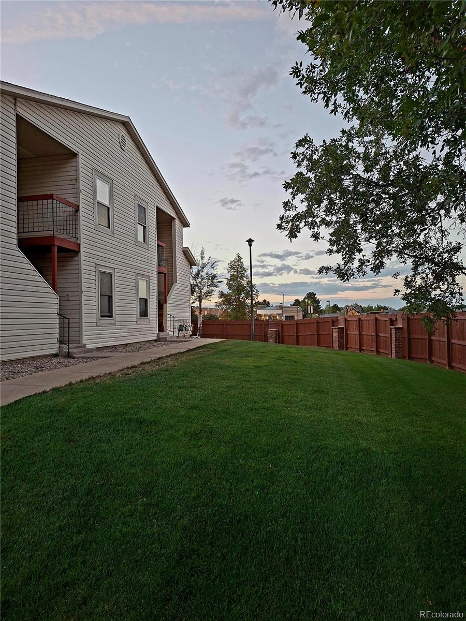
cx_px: 233
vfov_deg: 73.9
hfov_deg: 58.9
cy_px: 310
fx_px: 413
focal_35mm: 23
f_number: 1.8
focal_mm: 5.54
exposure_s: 1/120
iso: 200
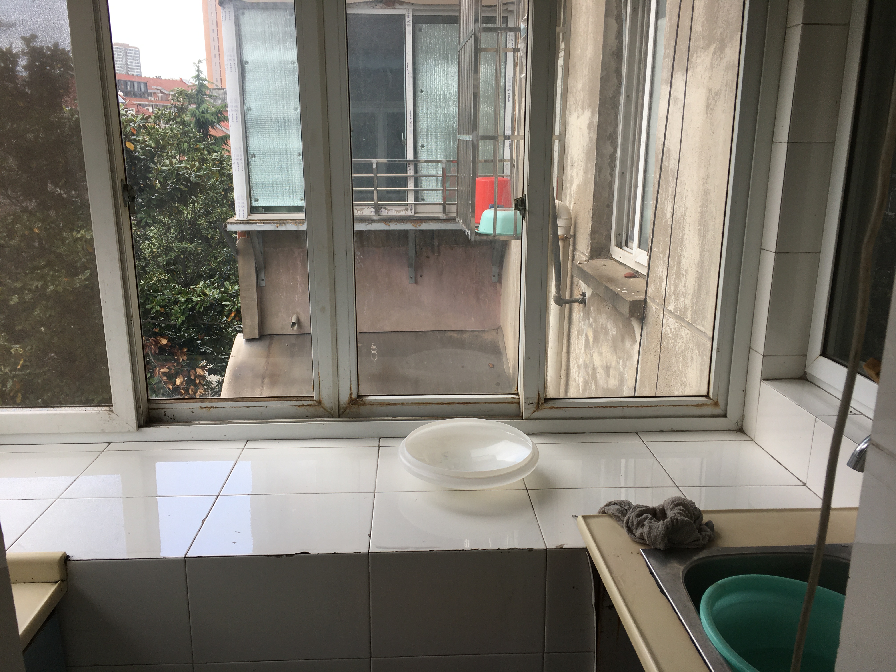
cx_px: 448
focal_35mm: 29
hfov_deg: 61.7
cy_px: 336
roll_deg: +0.5
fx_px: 751
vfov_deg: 48.2
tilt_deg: -14.0
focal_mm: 4.15
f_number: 2.2
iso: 25
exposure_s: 1/301
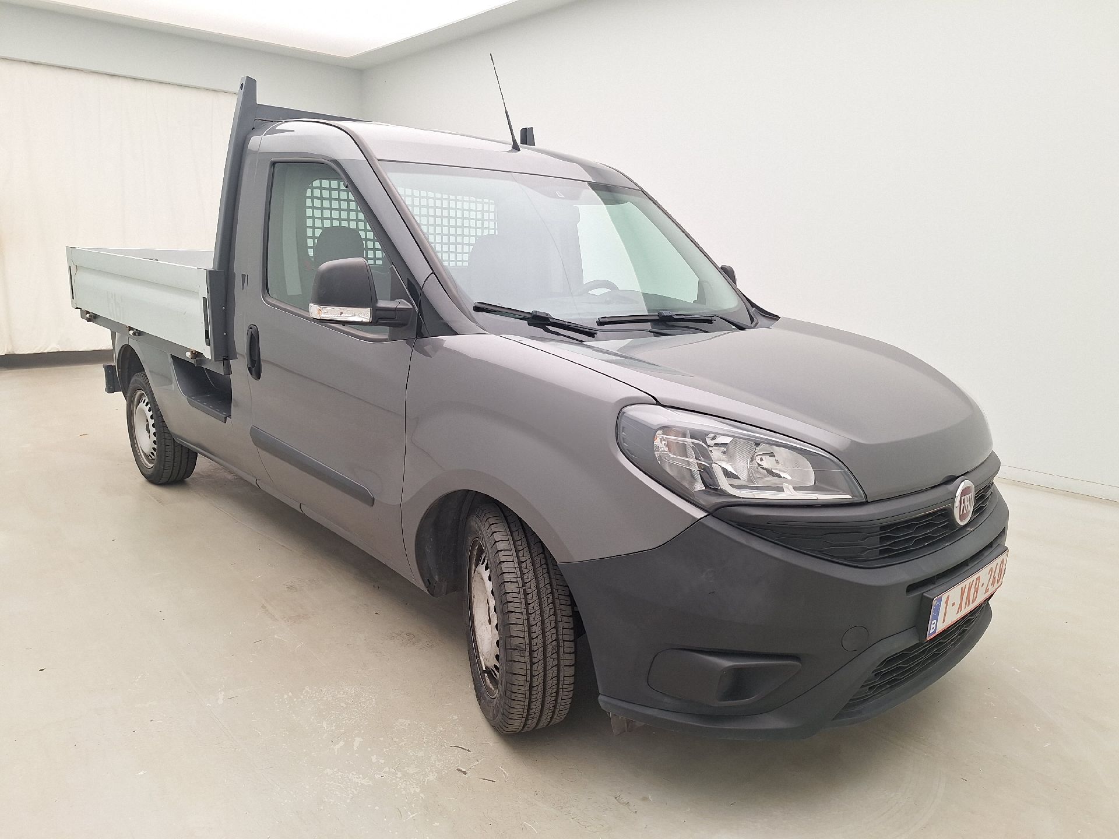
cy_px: 420
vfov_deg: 58.9
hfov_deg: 73.9
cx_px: 560
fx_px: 744
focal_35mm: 23
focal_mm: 5.54
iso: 50
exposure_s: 1/100
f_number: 1.8
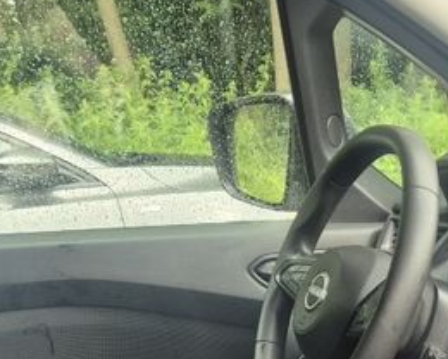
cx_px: 498
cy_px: 440
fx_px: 915
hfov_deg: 25.4
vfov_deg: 20.6
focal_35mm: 69
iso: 400
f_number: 1.8
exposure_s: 1/100
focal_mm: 5.4
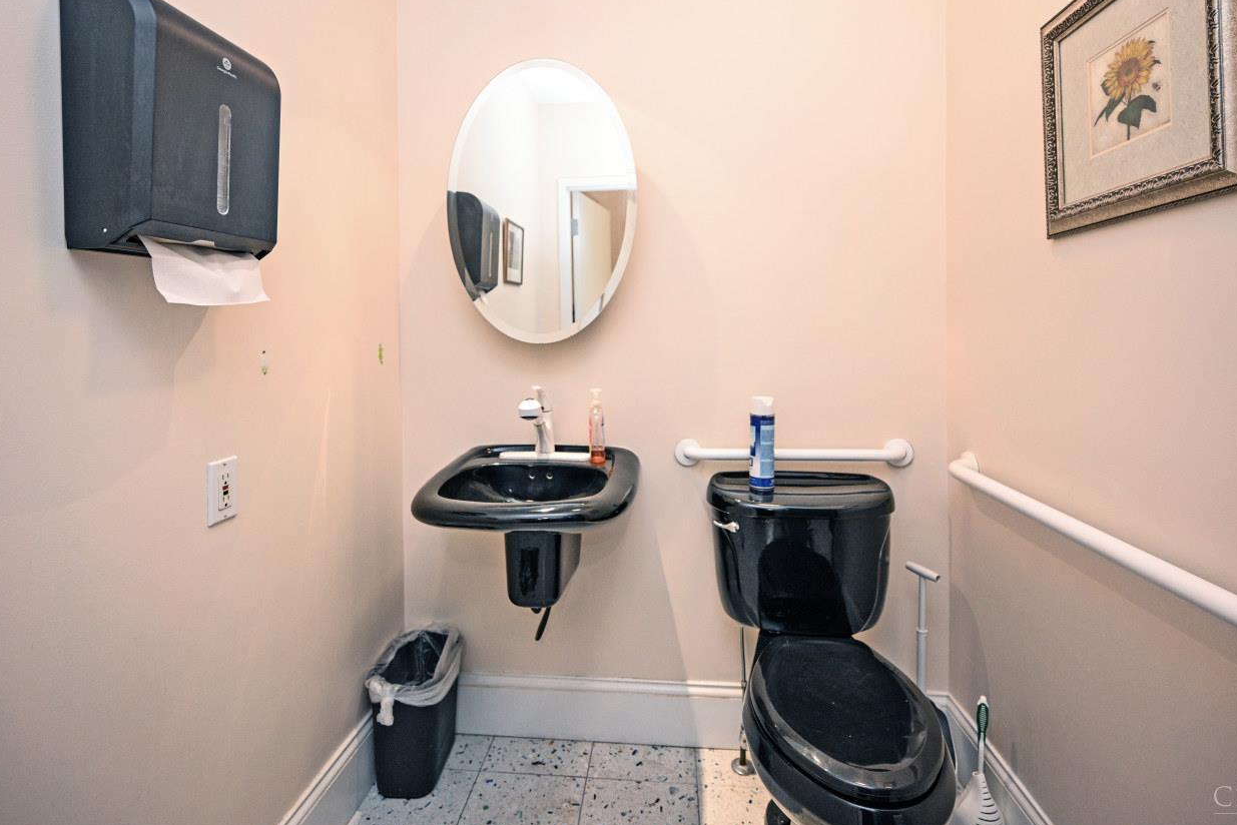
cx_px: 616
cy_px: 330
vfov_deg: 69.8
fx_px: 584
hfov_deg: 93.3
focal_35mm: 17
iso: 1600
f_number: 4
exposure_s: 1/60
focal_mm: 14
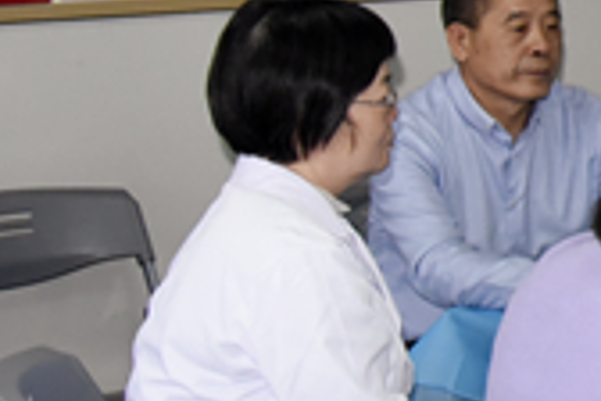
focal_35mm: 114
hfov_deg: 14.1
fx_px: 1903
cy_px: -39
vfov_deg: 11.8
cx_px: 1309
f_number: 7.1
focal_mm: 24
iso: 3200
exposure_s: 1/125
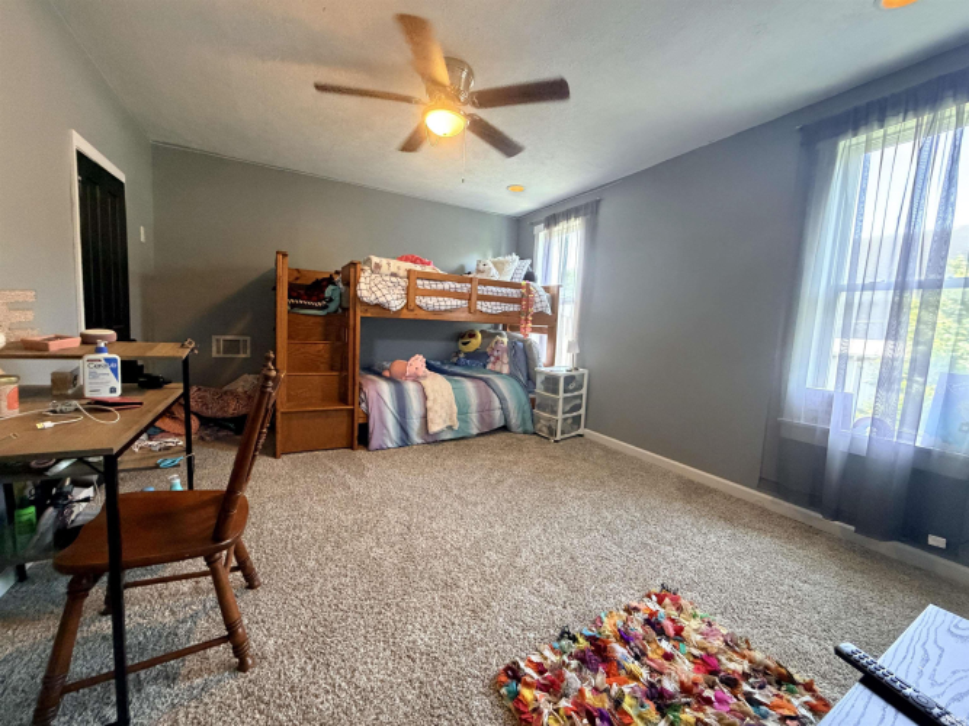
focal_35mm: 14
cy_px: 363
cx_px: 484
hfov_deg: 102.1
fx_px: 392
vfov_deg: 85.7
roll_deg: -3.2
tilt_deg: -5.7
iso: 640
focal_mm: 2.22
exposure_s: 1/60
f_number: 2.2
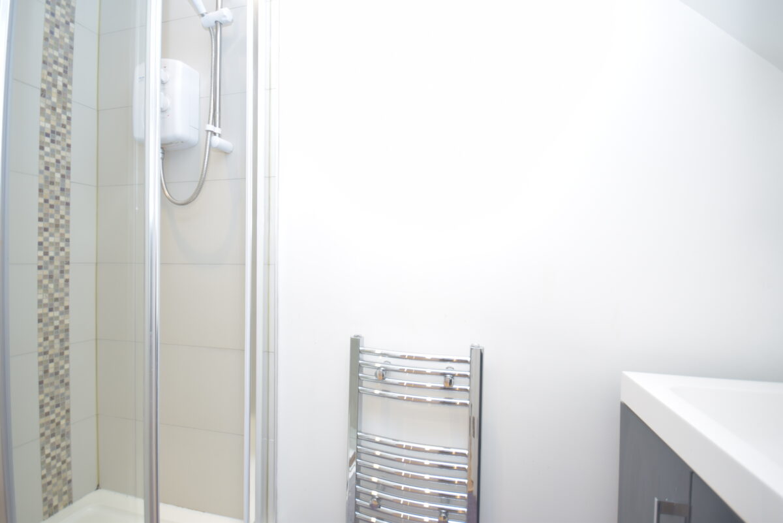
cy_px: 262
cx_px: 392
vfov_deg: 77.4
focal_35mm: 15
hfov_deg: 100.4
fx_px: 326
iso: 100
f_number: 4
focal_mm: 10
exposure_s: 1/8
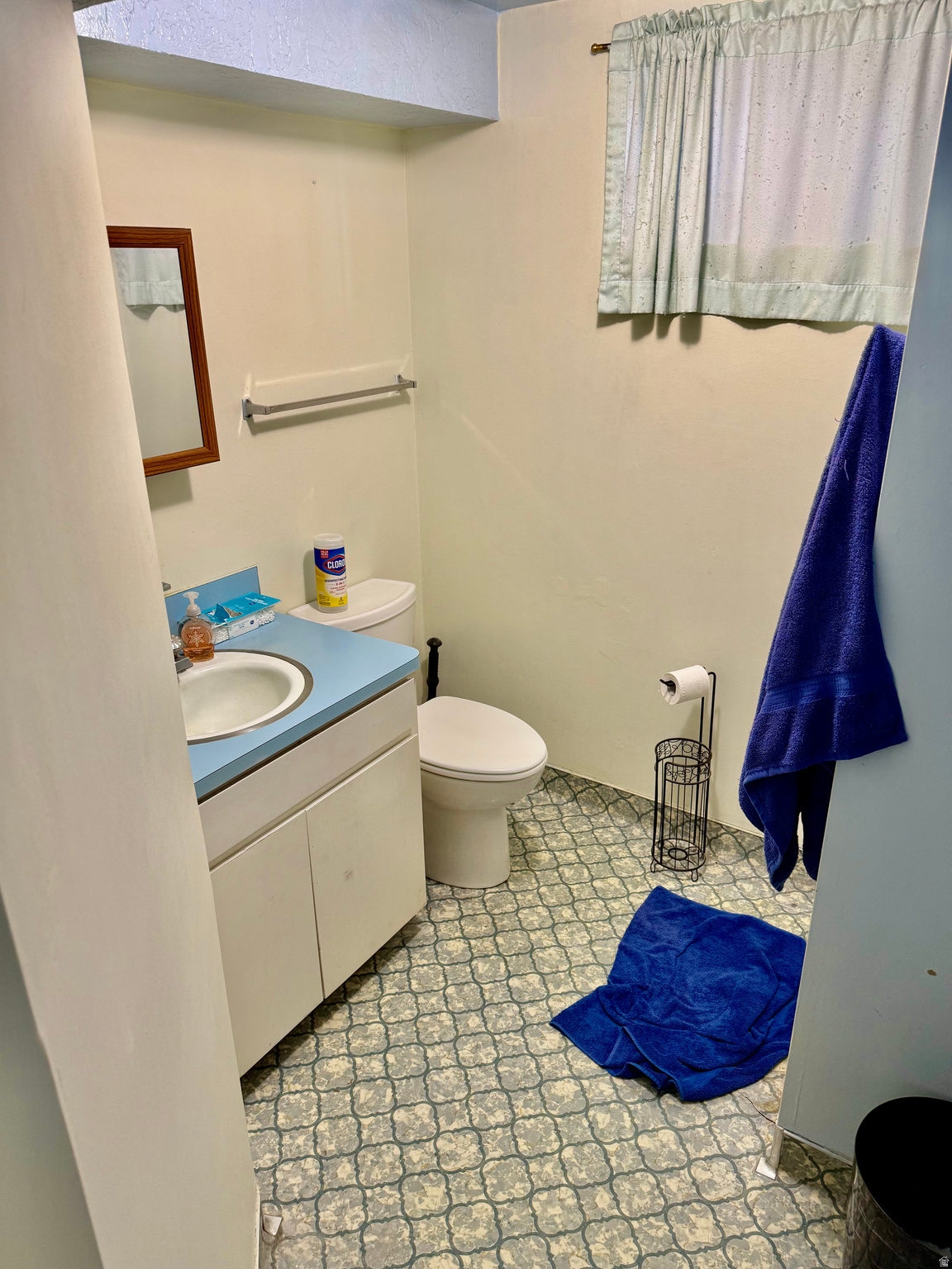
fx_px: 880
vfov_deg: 71.6
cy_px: 634
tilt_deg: -22.0
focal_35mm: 24
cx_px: 476
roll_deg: +1.4
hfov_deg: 56.8
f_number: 1.78
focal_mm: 6.76
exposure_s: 1/60
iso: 100
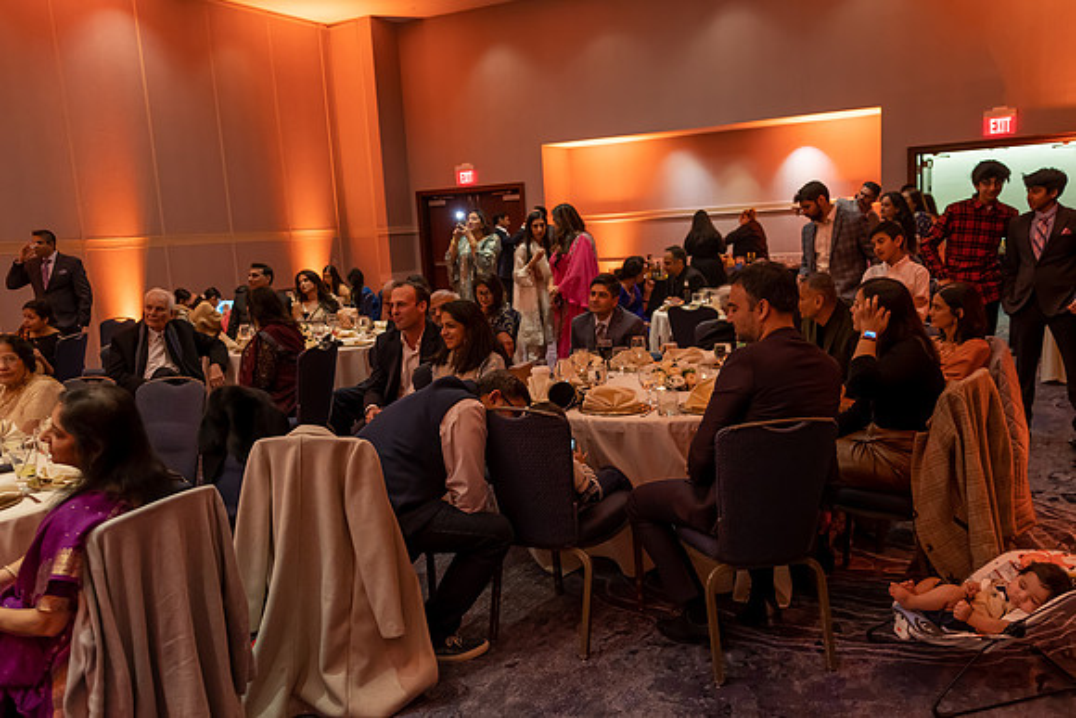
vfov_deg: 43.6
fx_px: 897
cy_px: 359
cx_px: 538
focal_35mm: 30
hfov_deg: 61.9
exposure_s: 1/60
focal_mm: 20
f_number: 2.8
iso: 800
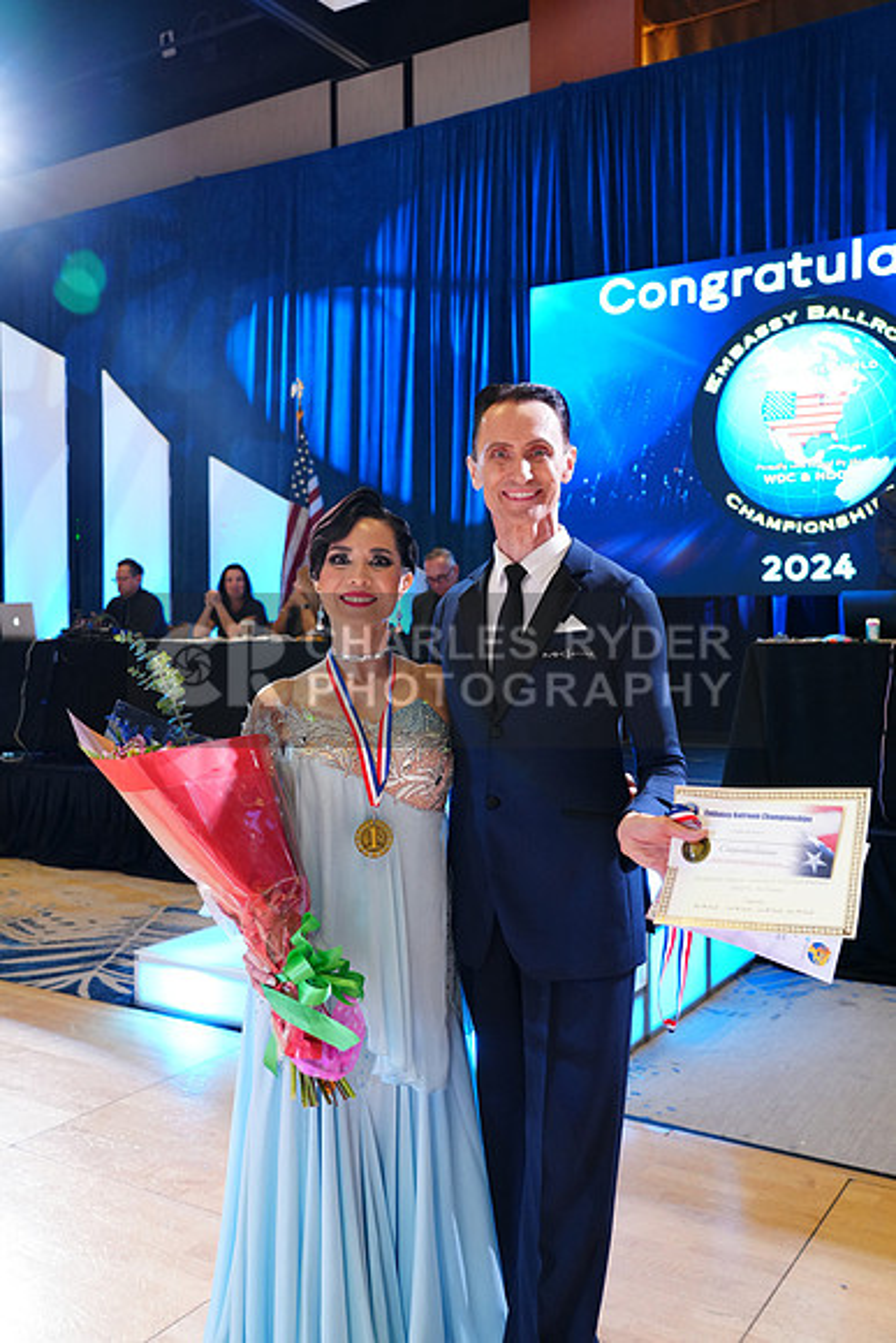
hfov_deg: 41.1
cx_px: 448
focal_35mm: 32
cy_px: 672
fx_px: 1194
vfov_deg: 58.7
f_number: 4
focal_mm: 32
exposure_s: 1/100
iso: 2000
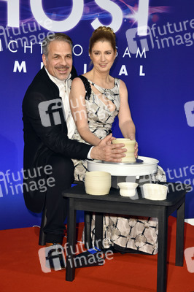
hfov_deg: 18.2
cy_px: 146
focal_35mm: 75
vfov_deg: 27.0
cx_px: 97
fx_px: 607
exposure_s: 1/200
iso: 800
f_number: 6.3
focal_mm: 75
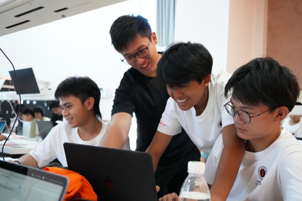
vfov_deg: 36.8
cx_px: 159
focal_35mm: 36
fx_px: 302
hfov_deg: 53.1
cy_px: 104
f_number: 5
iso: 8000
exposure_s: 1/200
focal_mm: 34
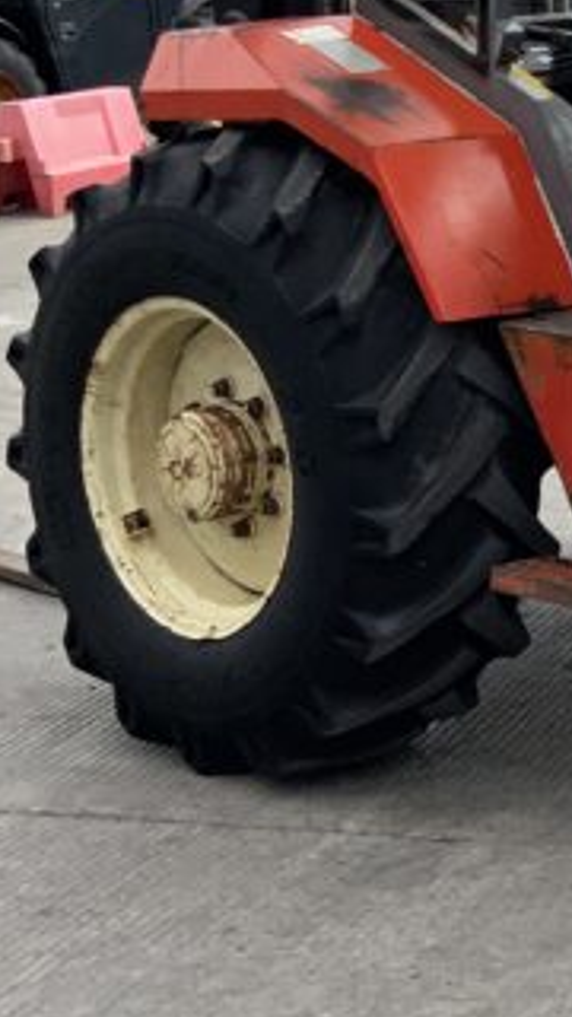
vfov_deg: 20.9
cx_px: 1214
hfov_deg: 10.8
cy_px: 222
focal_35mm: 101
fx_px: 2723
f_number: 1.8
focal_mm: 3
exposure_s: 1/962
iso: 16
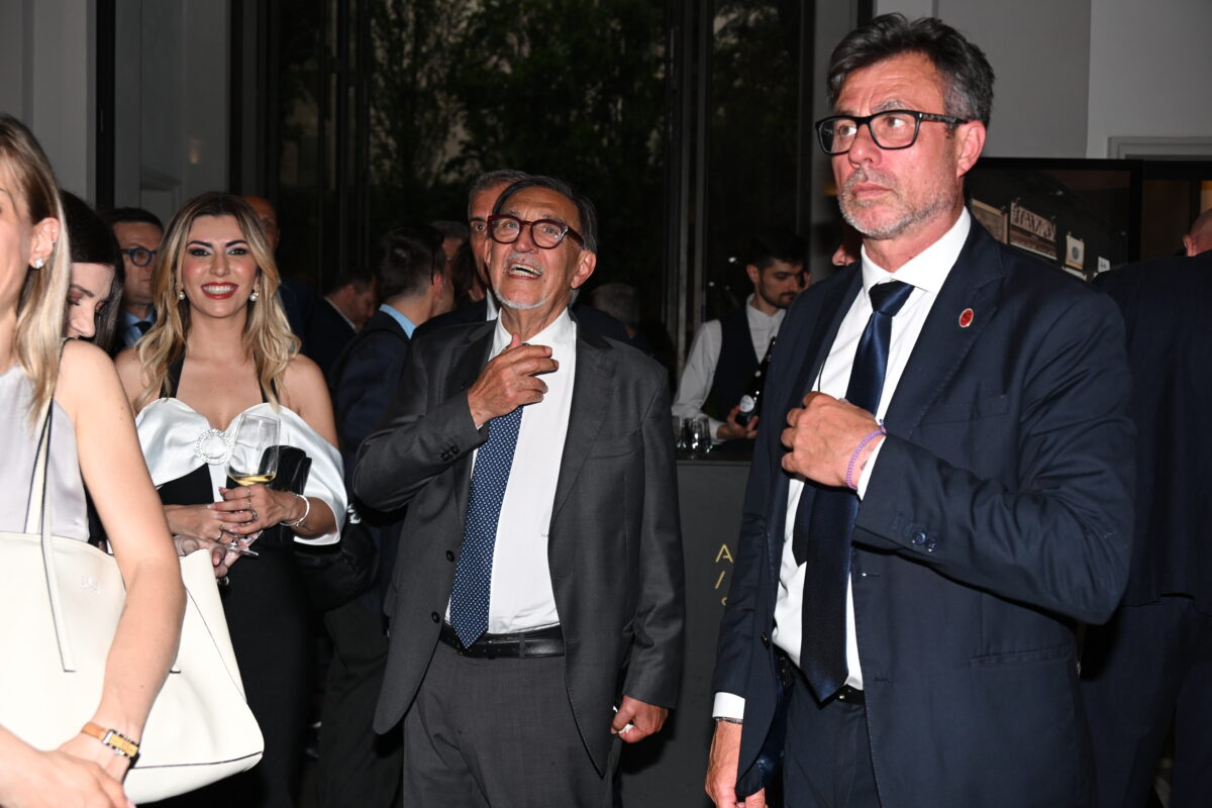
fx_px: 1279
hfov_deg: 50.7
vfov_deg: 35.1
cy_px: 404
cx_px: 606
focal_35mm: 38
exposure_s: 1/200
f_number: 5
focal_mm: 38
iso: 400
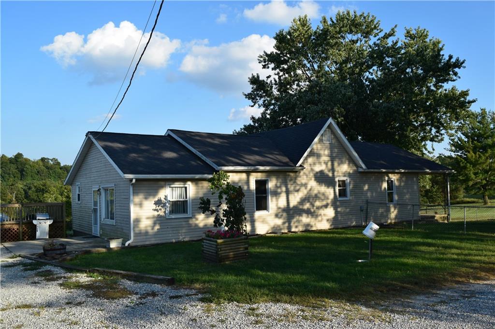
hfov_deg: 57.2
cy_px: 164
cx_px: 248
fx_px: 454
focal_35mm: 33
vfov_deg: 39.9
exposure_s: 1/400
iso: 400
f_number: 11
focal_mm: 22
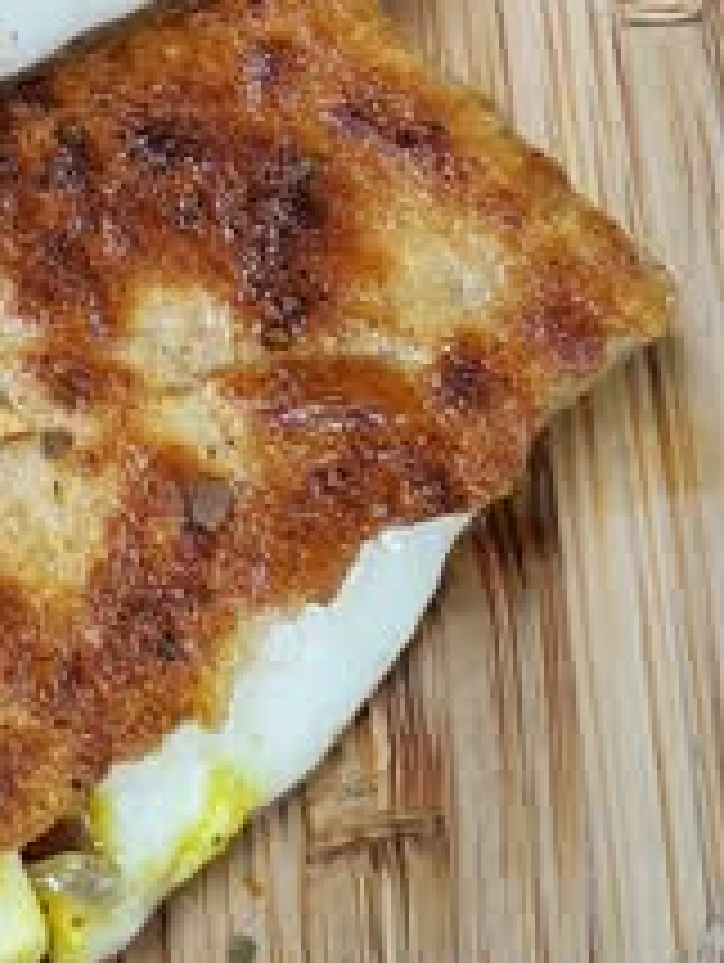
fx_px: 2477
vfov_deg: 21.0
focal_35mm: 89
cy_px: -65
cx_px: 31
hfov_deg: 16.3
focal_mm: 4.3
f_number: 2.4
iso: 160
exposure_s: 1/120
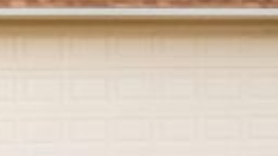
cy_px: 2
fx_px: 855
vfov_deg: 10.4
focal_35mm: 116
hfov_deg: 17.3
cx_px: -92
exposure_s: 1/60
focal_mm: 24
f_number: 8
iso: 400
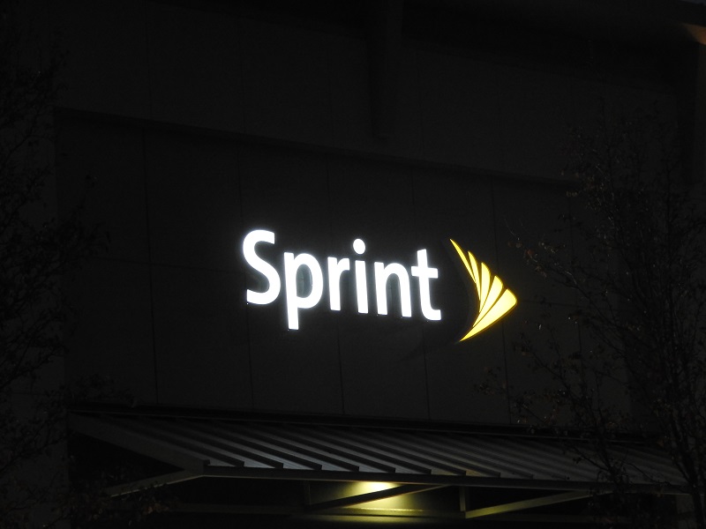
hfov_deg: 14.6
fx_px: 2753
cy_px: 264
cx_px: 353
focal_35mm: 135
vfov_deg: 11.0
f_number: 5
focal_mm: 24.2
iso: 640
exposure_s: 1/15
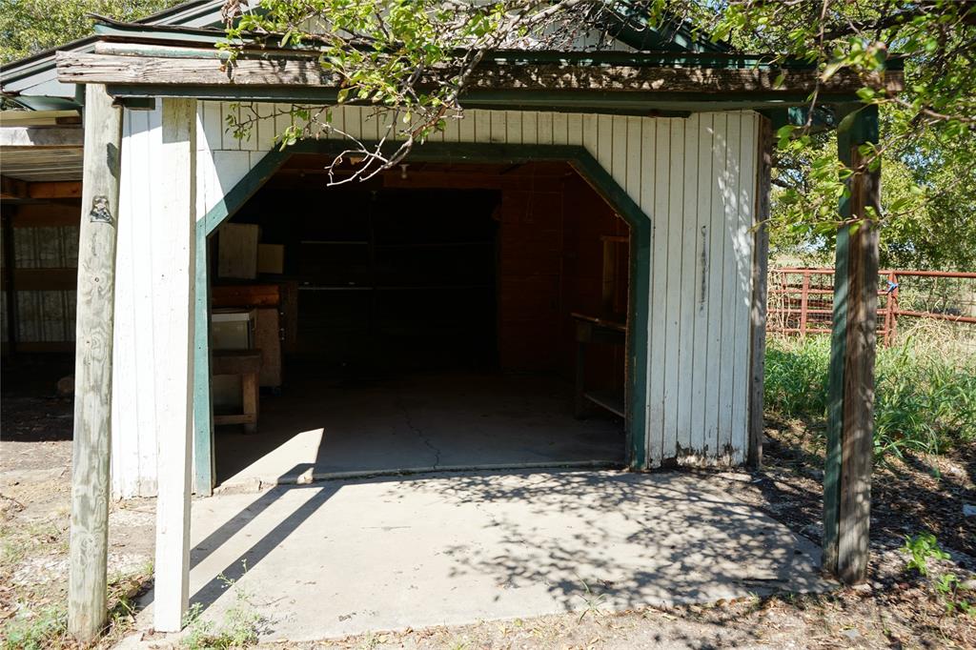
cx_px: 488
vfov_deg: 46.4
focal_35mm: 28
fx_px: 759
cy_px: 325
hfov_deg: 65.5
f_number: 6.3
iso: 100
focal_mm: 28
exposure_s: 1/100
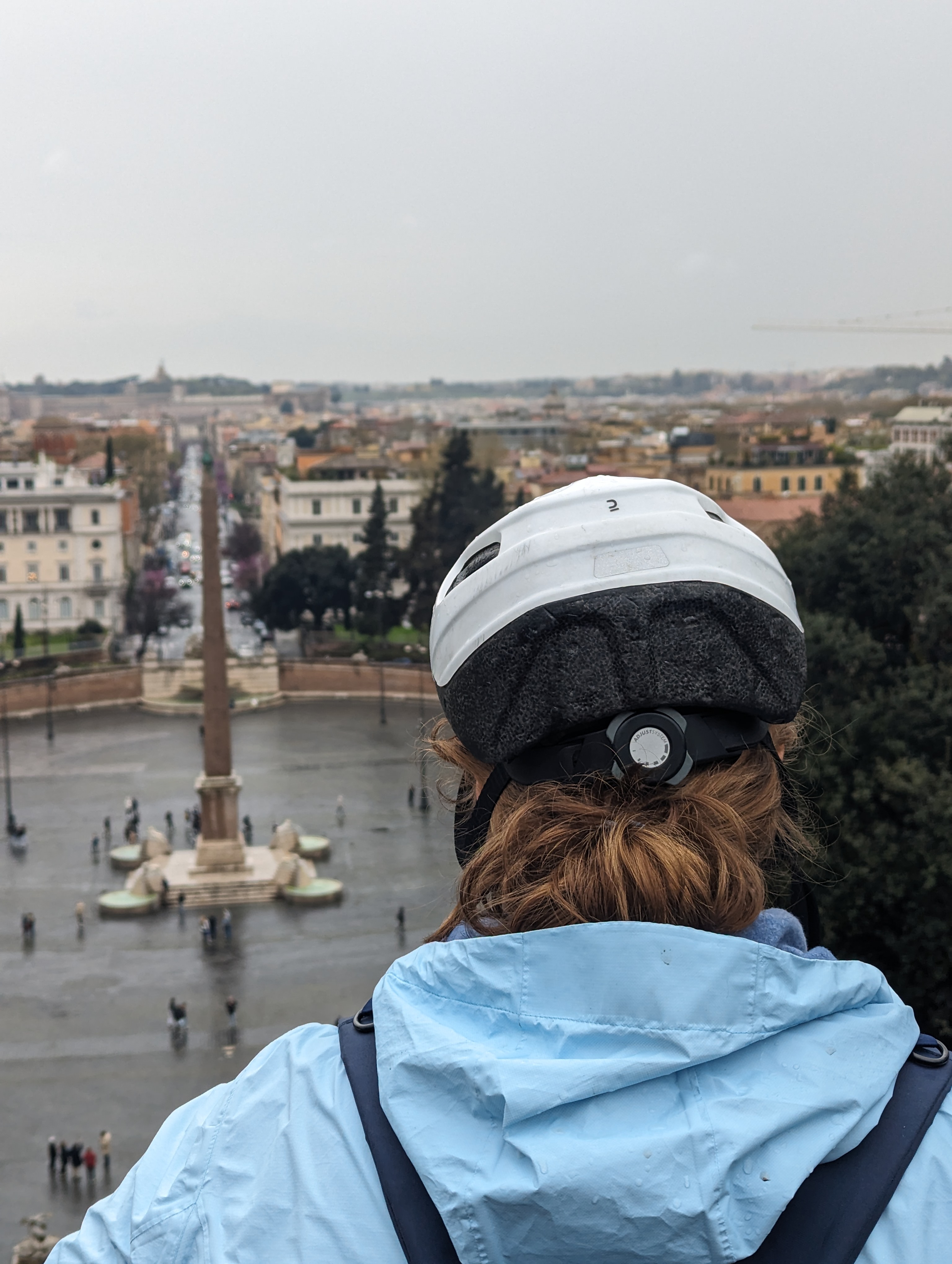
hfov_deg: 30.3
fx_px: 1756
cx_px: 476
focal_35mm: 48
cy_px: 632
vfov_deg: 39.6
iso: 45
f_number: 1.85
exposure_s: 1/527
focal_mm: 6.81
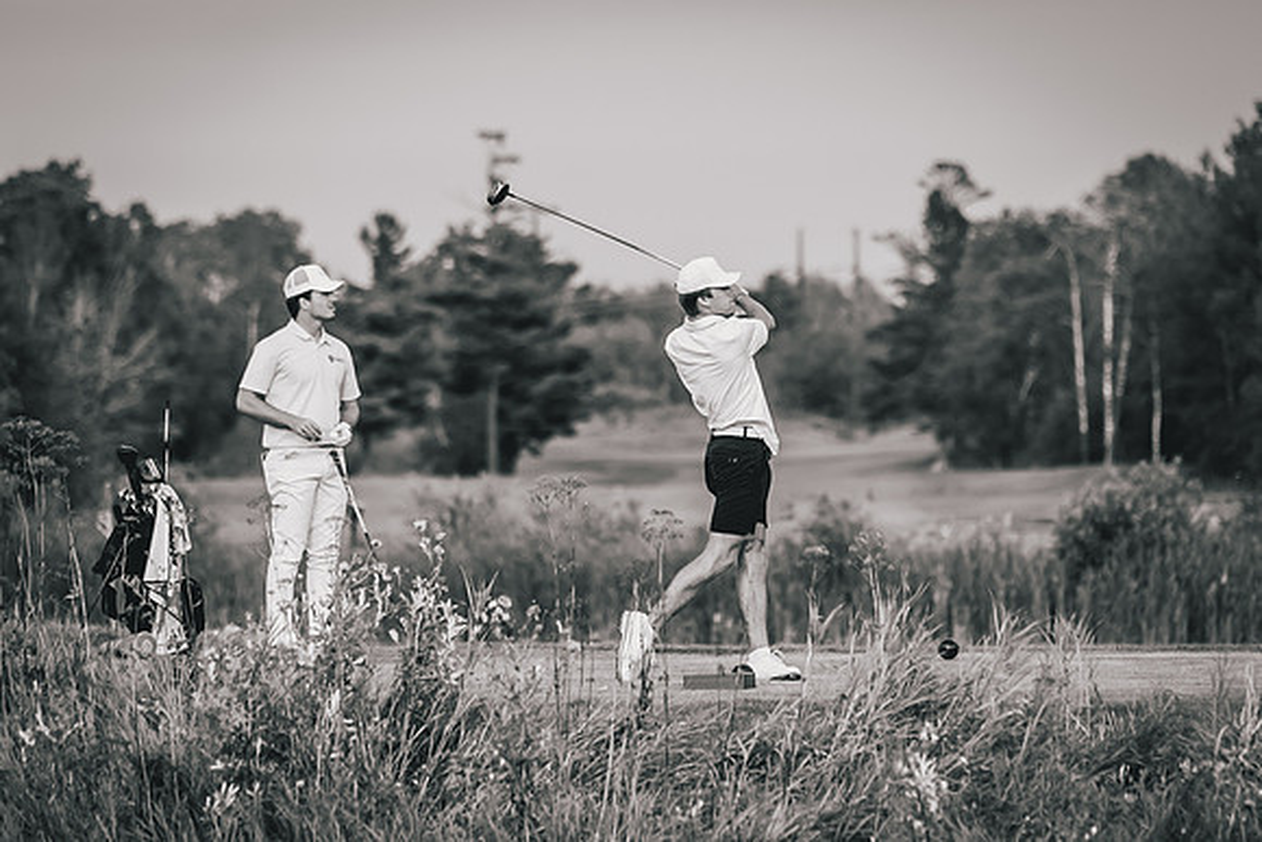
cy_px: 420
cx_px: 676
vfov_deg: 5.1
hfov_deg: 7.7
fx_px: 9399
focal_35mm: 268
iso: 400
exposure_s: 1/1250
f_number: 2.8
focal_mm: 150
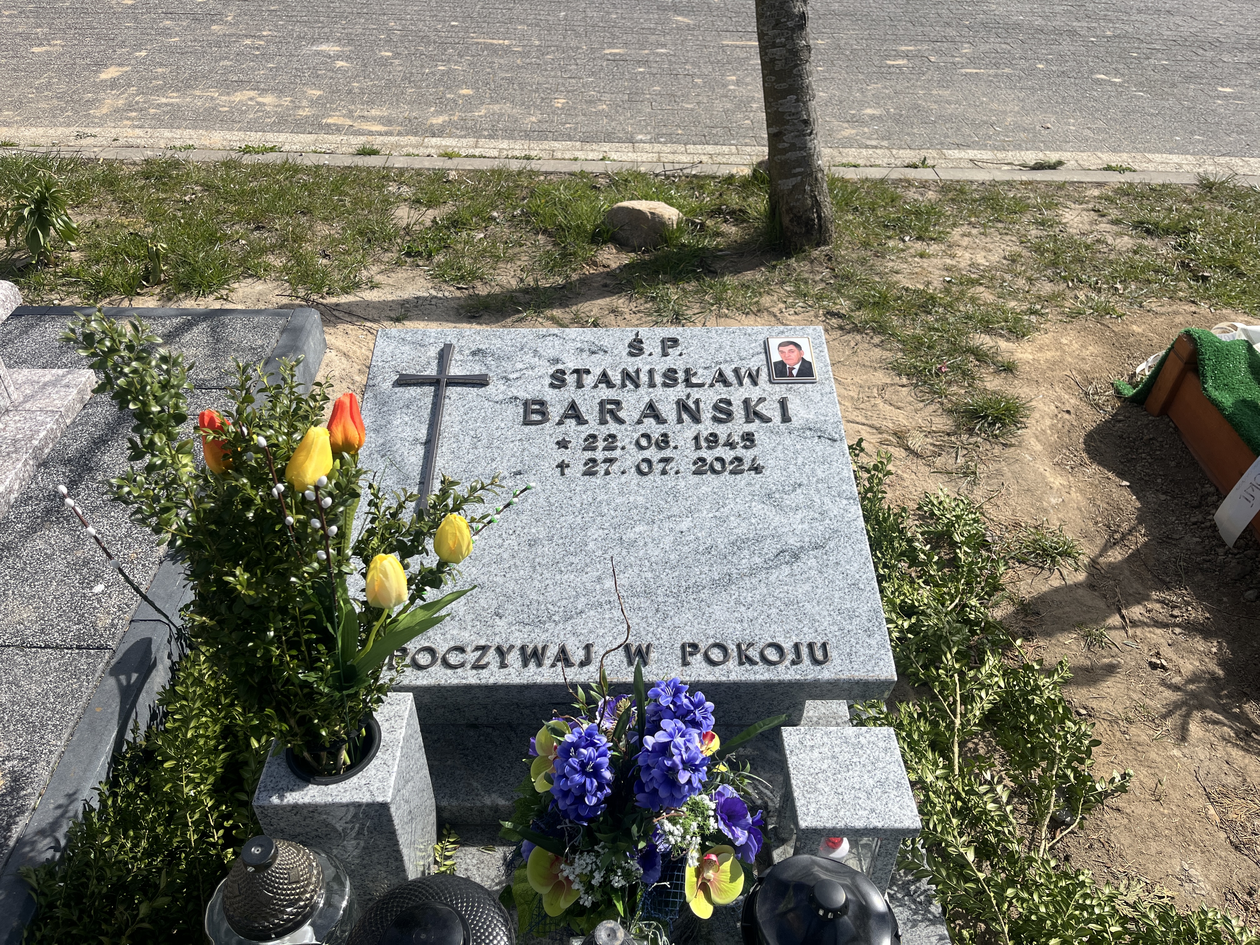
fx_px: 946
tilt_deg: -37.8
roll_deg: -0.8
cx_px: 630
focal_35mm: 26
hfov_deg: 67.3
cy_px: 472
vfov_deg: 53.1
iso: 50
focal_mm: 5.1
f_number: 1.6
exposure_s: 1/3876
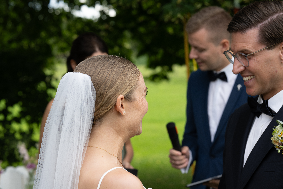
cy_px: 94
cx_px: 142
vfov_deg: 16.1
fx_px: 668
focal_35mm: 85
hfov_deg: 23.9
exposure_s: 1/160
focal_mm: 85
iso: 160
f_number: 5.6
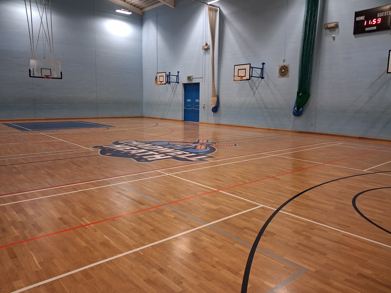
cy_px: 146
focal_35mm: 27
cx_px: 196
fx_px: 305
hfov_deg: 65.3
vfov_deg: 51.4
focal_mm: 4
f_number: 1.8
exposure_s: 1/50
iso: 500
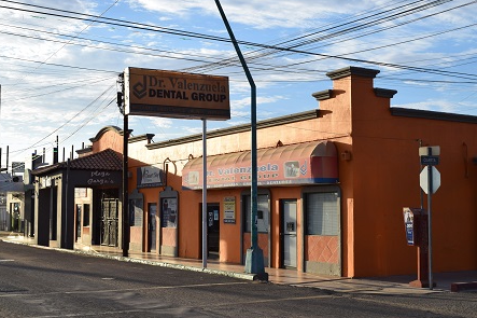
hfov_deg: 37.5
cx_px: 242
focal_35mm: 53
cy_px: 156
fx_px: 702
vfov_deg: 25.5
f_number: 9
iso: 200
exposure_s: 1/320
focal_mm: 34
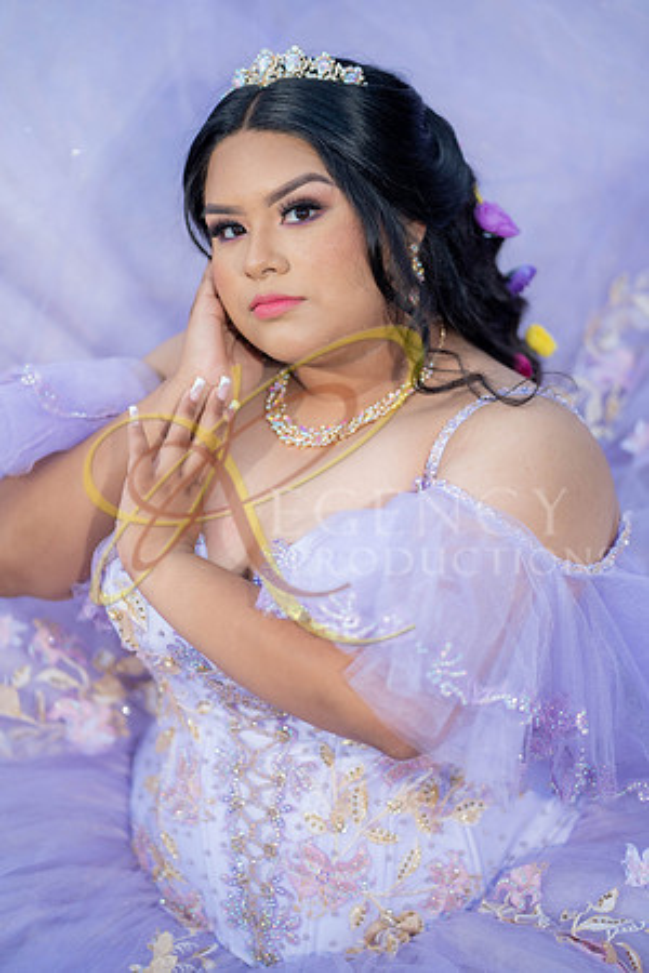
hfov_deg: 16.1
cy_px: 486
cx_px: 324
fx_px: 2298
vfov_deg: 23.9
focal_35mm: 85
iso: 125
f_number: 1.8
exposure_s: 1/1250
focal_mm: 85
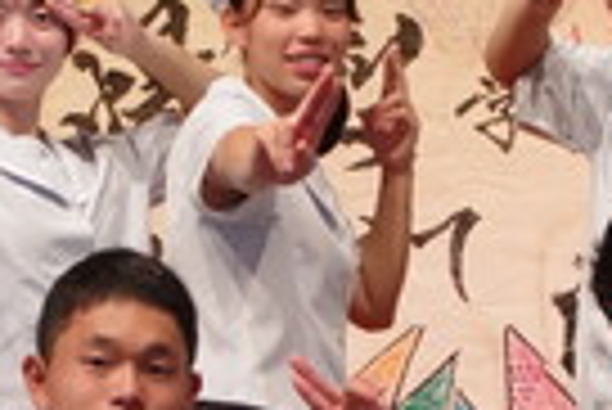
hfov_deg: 10.4
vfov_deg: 6.9
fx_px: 3370
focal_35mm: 198
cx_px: 468
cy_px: 383
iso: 1600
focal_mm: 40
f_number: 6.3
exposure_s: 1/100
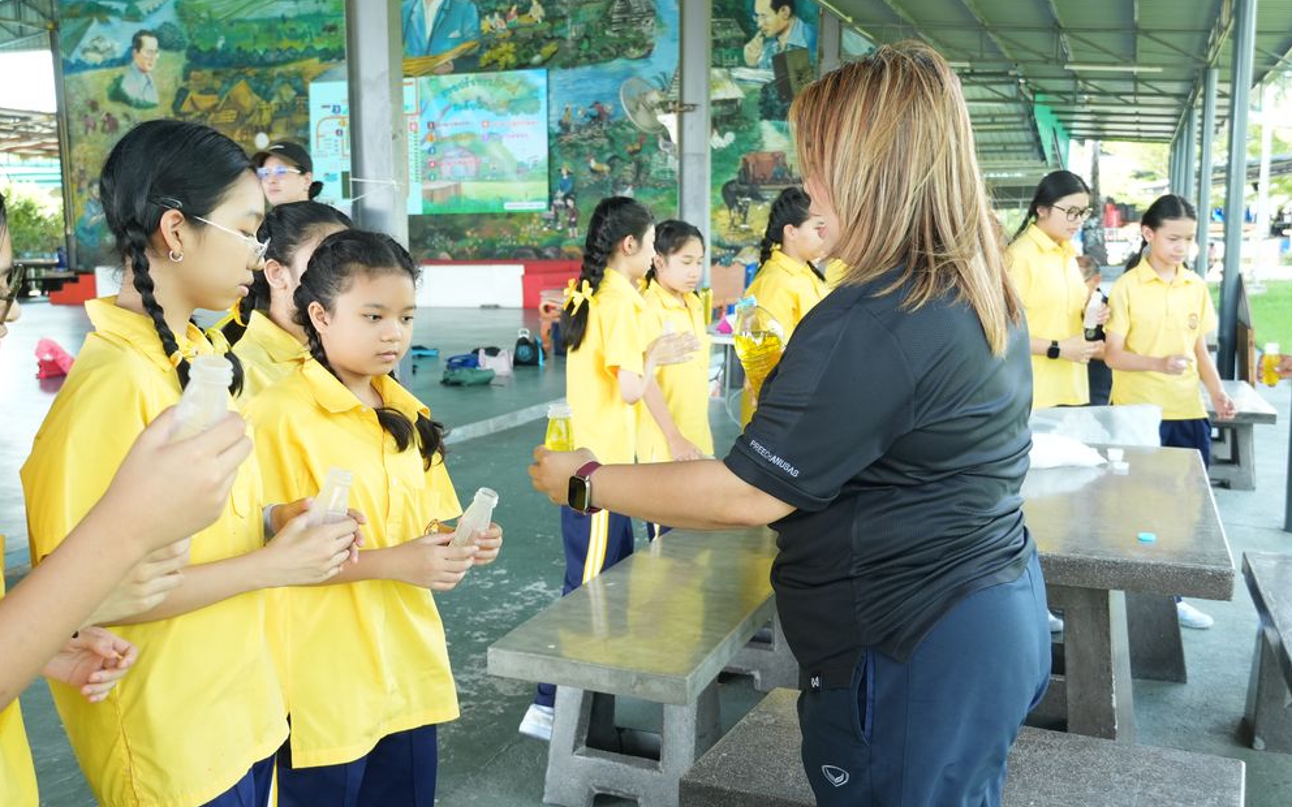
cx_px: 647
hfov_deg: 52.7
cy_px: 409
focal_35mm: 37
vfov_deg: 34.4
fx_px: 1303
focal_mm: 24
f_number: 4
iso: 640
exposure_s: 1/125
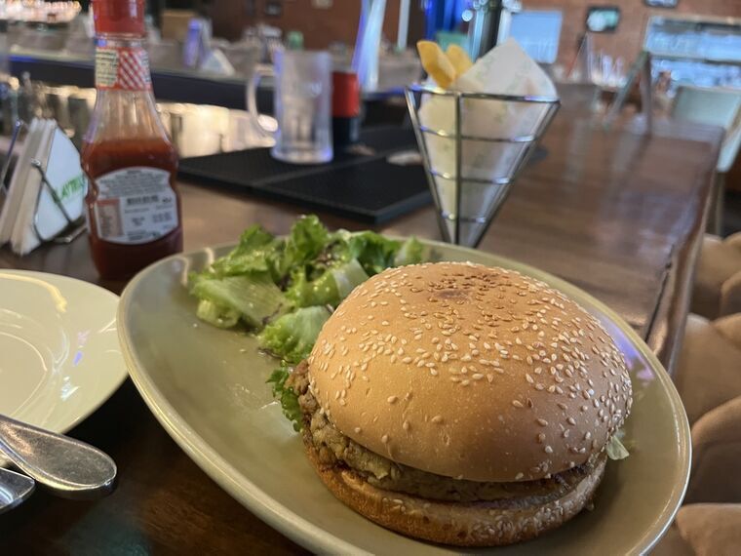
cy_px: 278
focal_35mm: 26
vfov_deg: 53.1
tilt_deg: -22.3
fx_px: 557
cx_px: 370
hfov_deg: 67.3
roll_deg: -4.2
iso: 400
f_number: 1.6
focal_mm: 5.1
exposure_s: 1/33
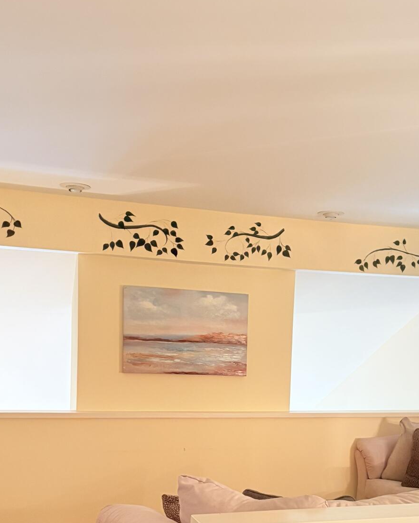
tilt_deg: -1.0
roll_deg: -1.8
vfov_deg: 39.0
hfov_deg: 32.5
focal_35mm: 46
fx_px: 713
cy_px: 408
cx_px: 277
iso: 250
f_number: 1.6
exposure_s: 1/60
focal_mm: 5.96
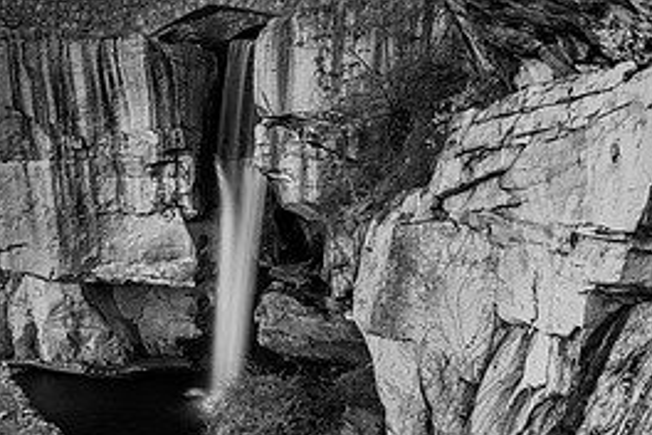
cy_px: 276
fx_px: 598
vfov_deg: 39.7
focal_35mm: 33
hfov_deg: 49.6
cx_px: 42
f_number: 8
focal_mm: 15
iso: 100
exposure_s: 1/6
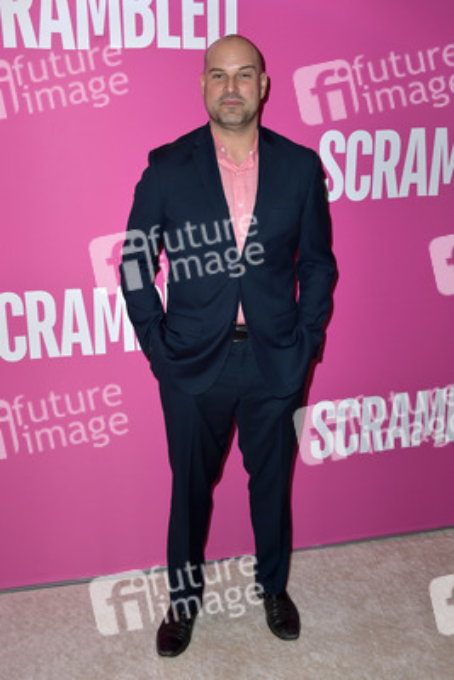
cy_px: 340
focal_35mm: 35
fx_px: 661
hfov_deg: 37.9
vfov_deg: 54.4
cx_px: 227
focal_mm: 35
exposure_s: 1/250
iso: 160
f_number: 6.3
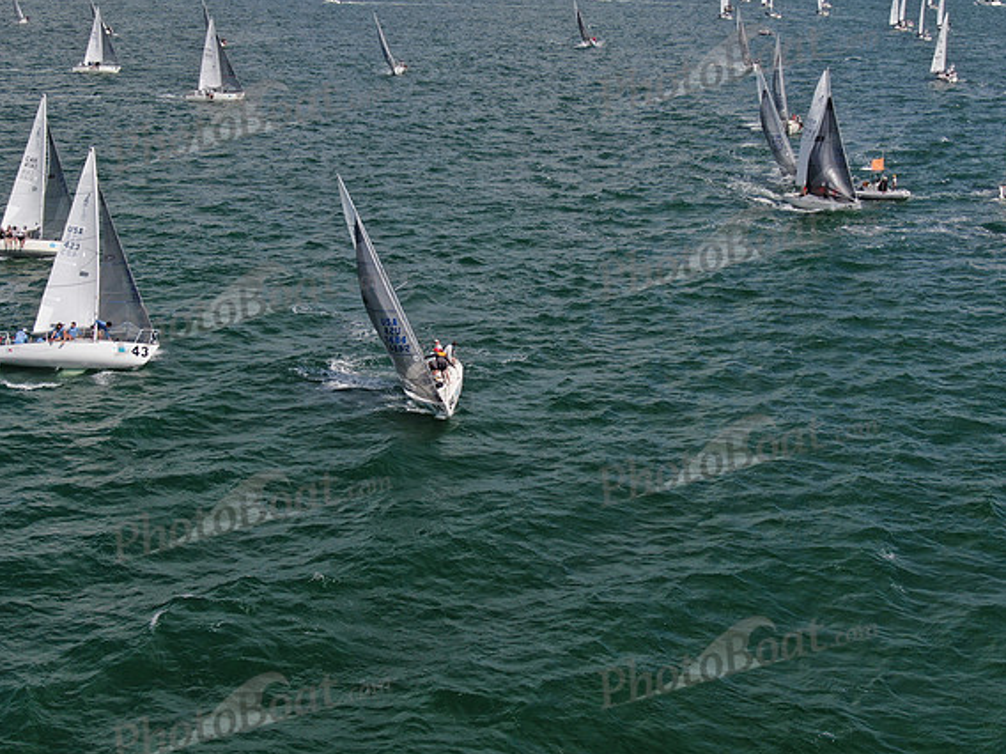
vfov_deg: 29.7
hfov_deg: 38.9
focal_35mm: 49
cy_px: 380
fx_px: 1424
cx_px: 496
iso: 100
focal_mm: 8.6
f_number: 3.8
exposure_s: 1/1250
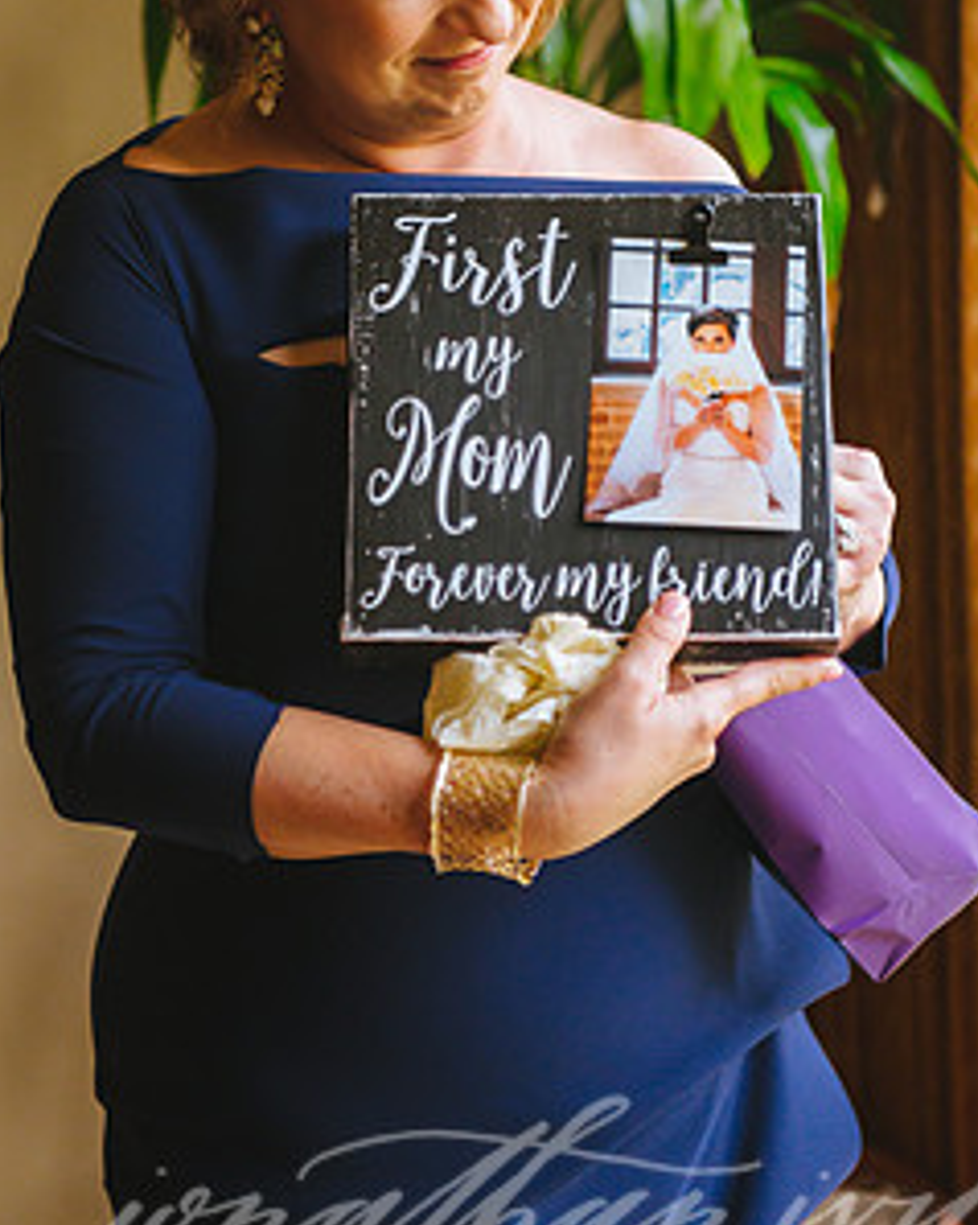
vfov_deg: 22.4
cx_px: 507
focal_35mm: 85
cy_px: 460
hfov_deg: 18.1
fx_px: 3079
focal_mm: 60
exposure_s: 1/125
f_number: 2.8
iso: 4000
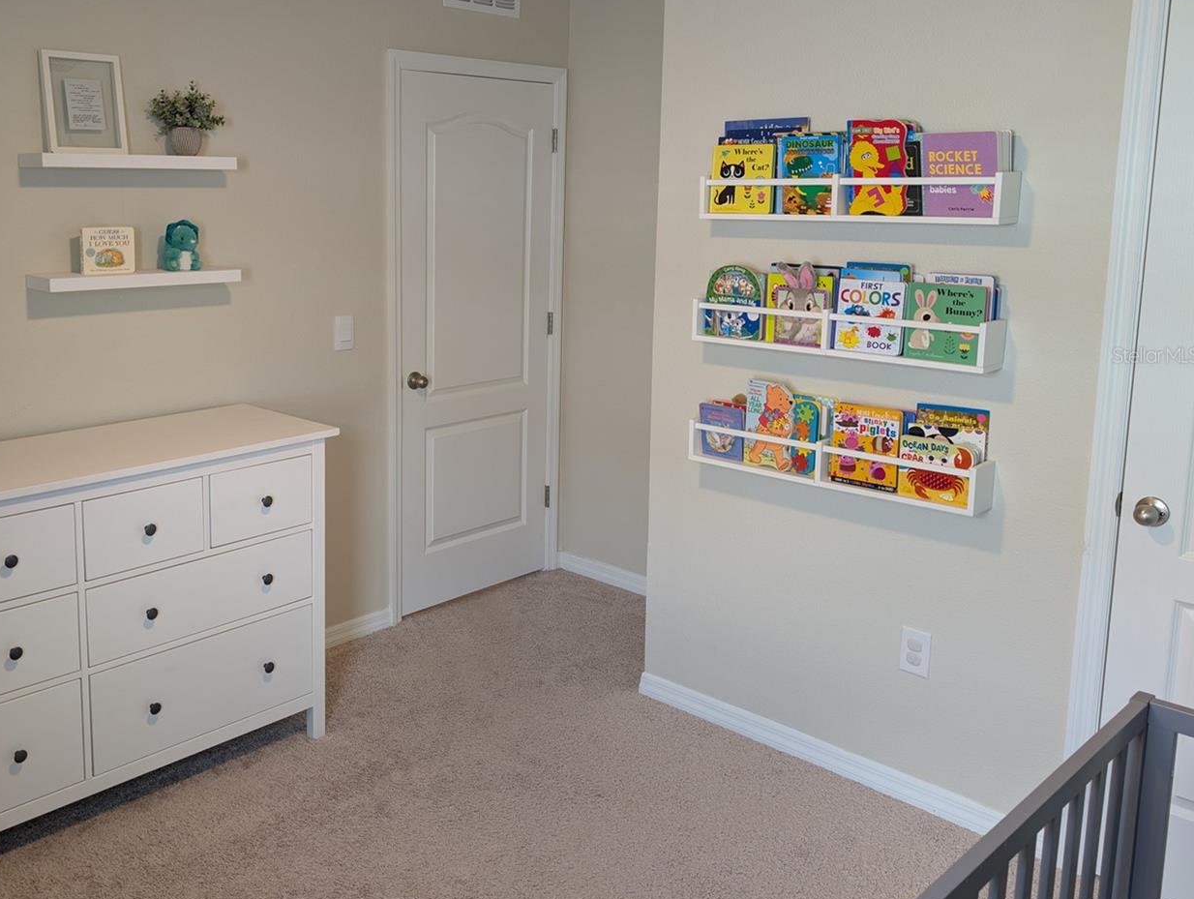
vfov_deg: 45.3
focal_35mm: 31
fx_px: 1071
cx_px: 433
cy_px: 355
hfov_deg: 57.4
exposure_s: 1/15
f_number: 1.68
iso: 34
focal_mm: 6.9
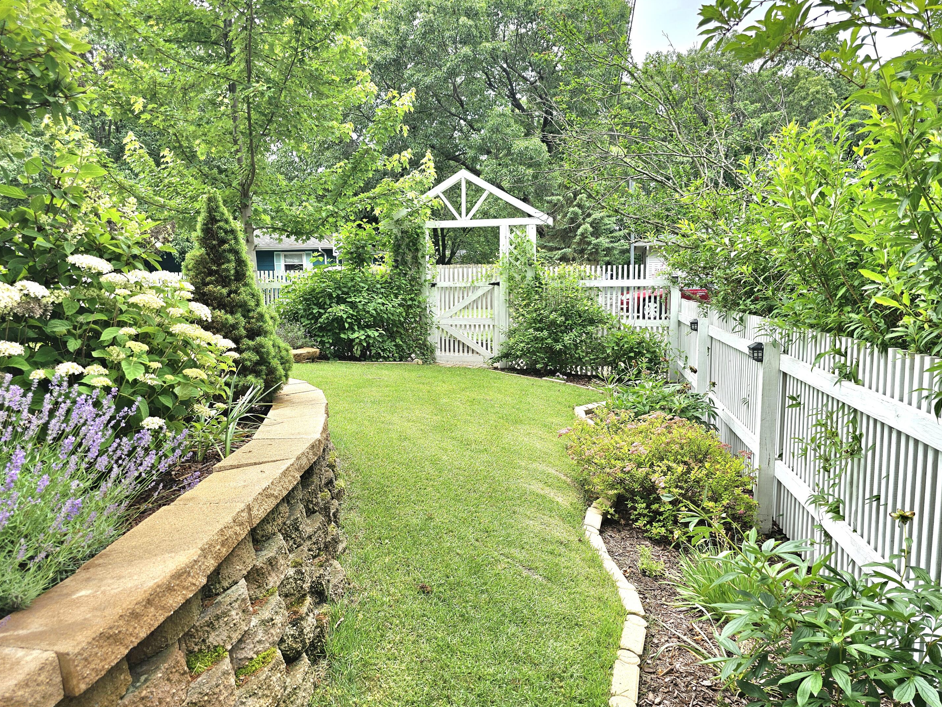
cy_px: 346
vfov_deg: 56.8
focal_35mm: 24
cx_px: 477
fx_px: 653
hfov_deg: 71.6
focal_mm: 6.3
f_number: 1.7
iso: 10
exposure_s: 1/204
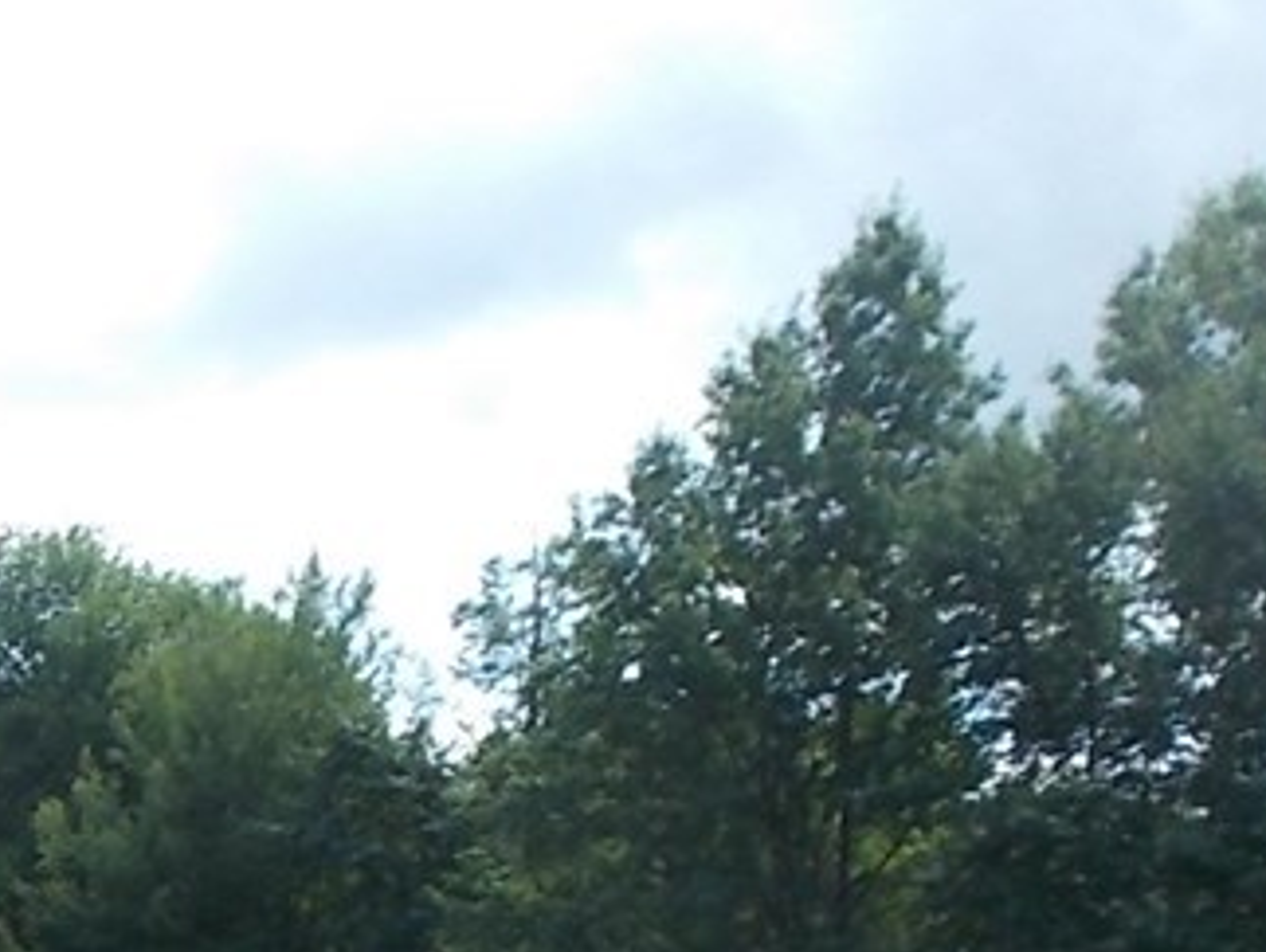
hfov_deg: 19.6
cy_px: 1211
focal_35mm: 95
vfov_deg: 14.9
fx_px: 3478
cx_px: -180
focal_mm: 5.3
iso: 80
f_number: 3.4
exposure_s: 1/400
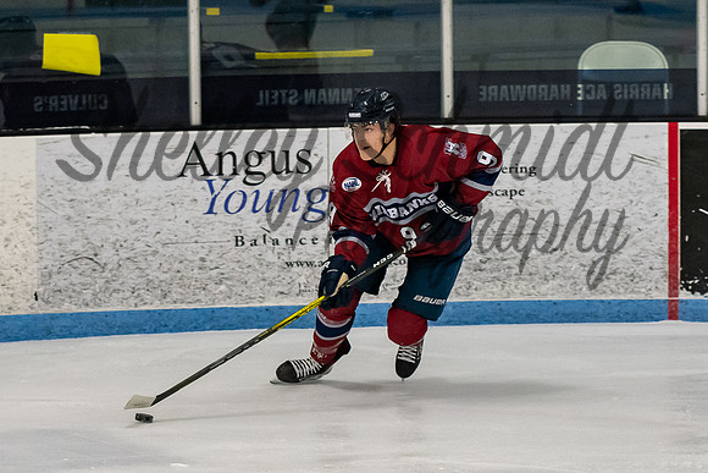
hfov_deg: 7.0
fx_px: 5811
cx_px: 259
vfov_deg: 4.7
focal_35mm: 295
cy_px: 217
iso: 2000
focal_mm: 102
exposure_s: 1/800
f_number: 3.2
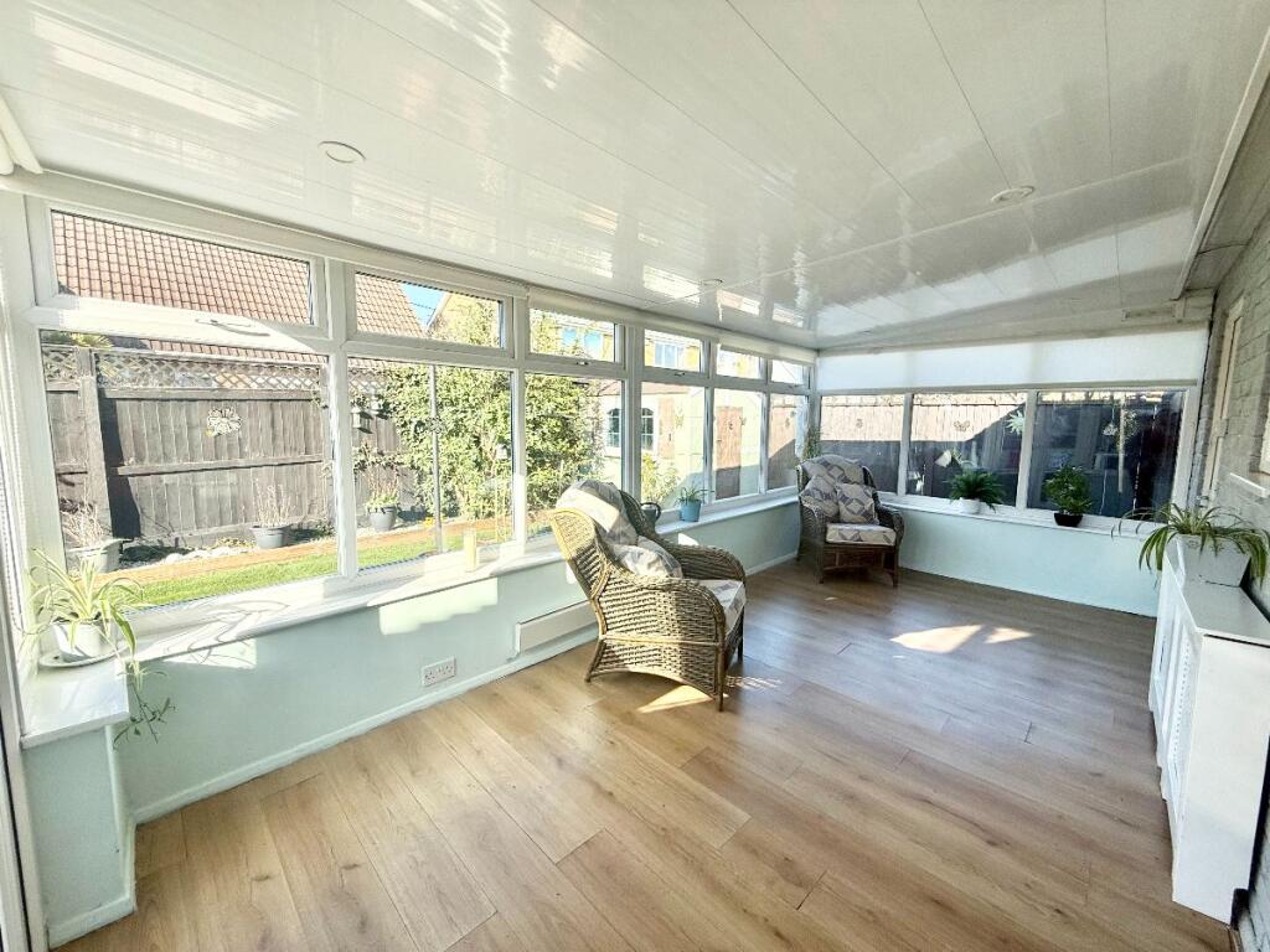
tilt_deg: -6.3
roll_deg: -0.8
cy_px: 476
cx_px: 635
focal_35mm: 14
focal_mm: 2.22
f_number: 2.2
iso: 64
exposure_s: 1/590
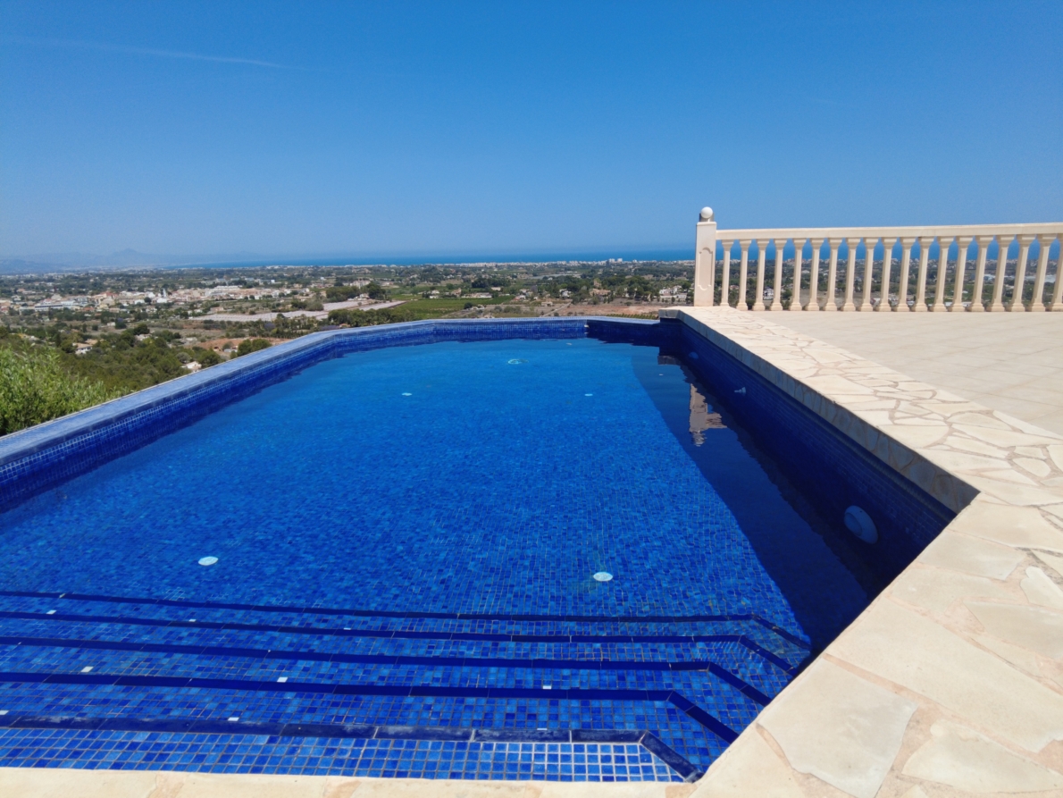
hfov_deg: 81.7
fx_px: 614
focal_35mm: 20
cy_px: 399
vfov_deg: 66.0
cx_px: 532
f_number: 1.8
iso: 100
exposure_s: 1/2000
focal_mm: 4.4
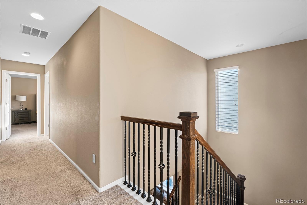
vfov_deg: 73.7
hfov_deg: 96.7
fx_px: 136
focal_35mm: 16
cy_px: 102
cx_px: 154
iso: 320
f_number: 8
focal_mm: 16
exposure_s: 1
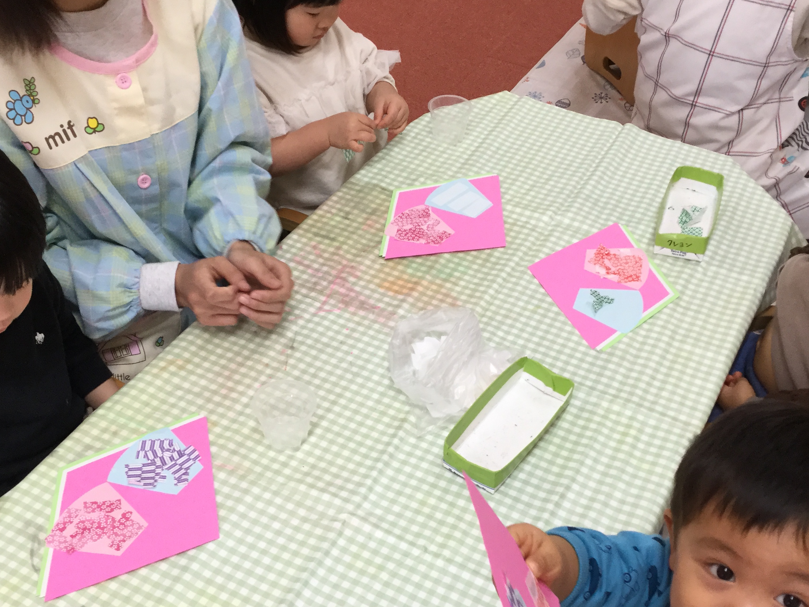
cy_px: 334
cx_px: 402
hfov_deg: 42.9
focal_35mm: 44
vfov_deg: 32.8
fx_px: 1028
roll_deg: -4.9
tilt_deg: -43.4
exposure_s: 1/30
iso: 64
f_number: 2.4
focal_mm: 3.3
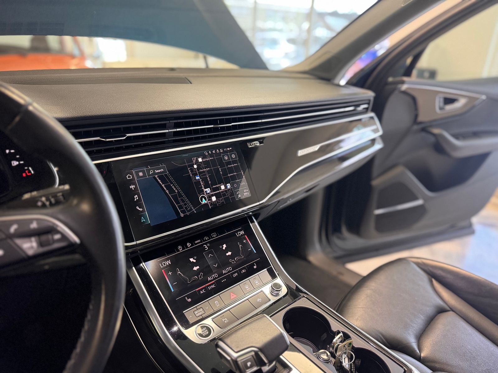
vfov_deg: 56.8
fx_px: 345
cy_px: 186
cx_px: 249
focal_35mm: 24
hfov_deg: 71.6
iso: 500
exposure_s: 1/60
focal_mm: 6.76
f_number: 1.78
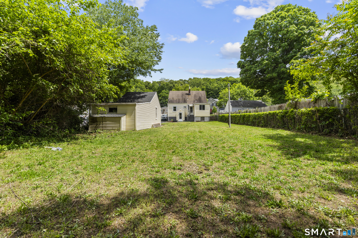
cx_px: 179
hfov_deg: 96.7
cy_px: 119
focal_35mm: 16
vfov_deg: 73.7
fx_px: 159
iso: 250
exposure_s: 1/80
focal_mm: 16
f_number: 9
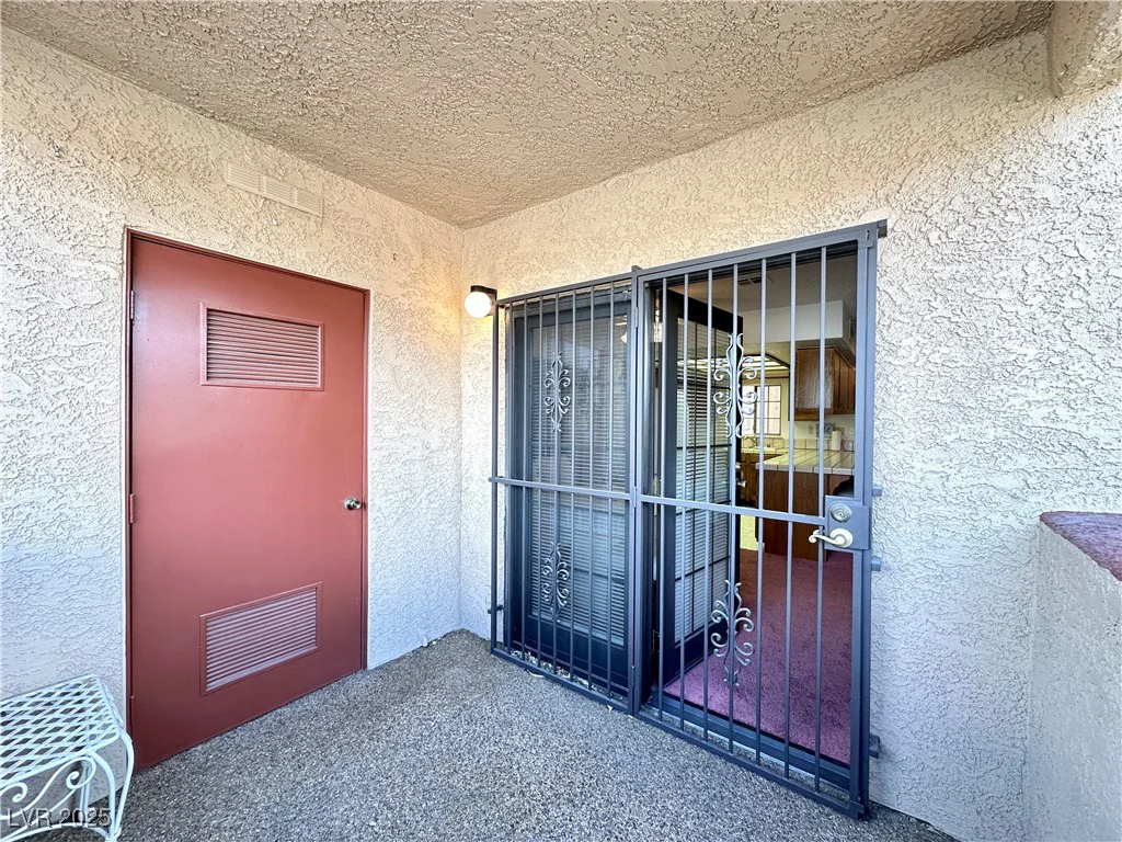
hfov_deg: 102.1
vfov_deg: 85.7
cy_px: 421
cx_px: 561
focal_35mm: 14
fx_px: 454
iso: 160
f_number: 2.2
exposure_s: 1/120
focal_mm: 2.22
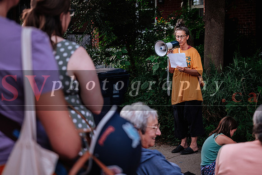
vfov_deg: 16.9
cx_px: 131
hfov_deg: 25.1
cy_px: 88
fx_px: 590
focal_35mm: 81
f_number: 2.8
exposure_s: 1/160
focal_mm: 54.1
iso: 400
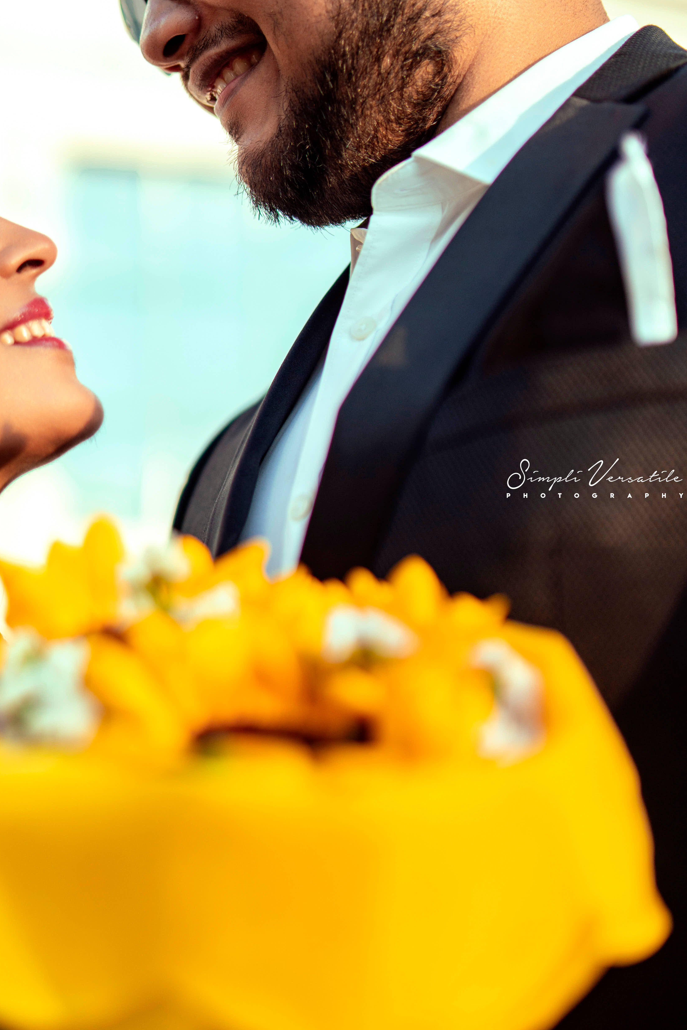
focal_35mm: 81
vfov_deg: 25.0
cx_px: 148
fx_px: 2318
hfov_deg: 16.7
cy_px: 397
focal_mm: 50
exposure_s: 1/2500
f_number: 1.4
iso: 250
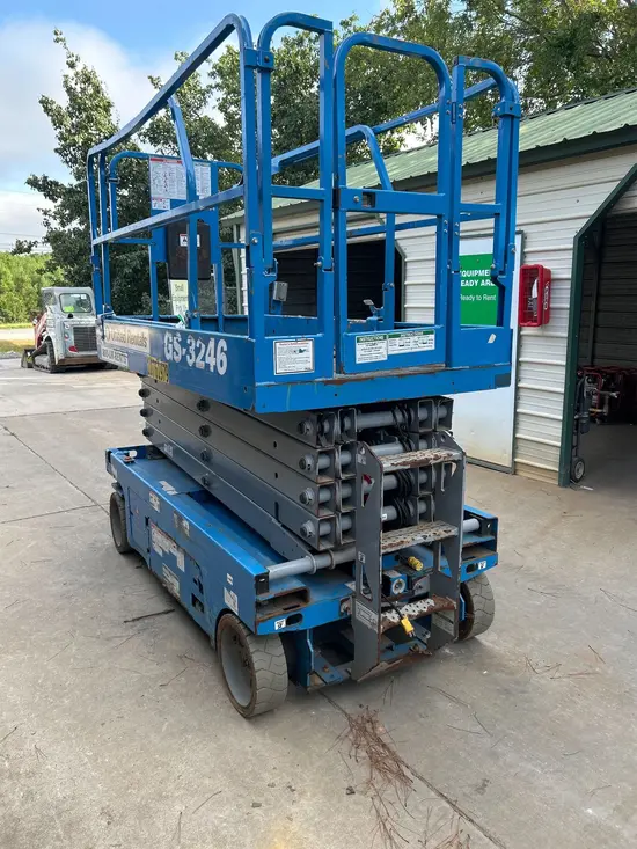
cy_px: 424
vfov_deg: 67.3
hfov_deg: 53.1
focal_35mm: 26
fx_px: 638
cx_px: 318
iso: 50
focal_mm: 5.7
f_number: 1.5
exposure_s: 1/431
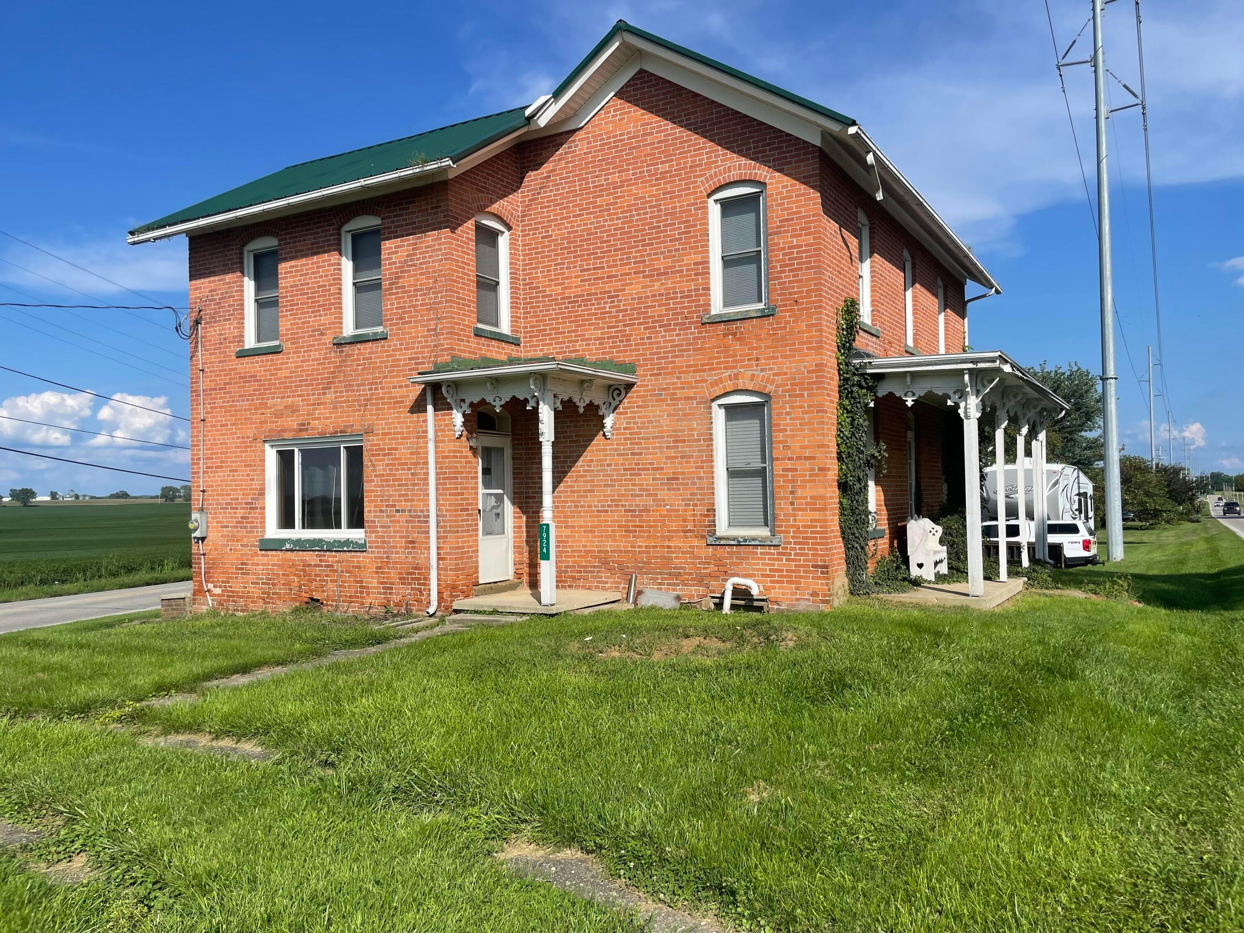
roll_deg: +0.9
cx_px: 622
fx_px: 934
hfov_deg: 67.3
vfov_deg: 53.1
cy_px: 466
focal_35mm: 26
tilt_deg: +1.5
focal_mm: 4.2
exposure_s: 1/4464
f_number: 1.6
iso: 32
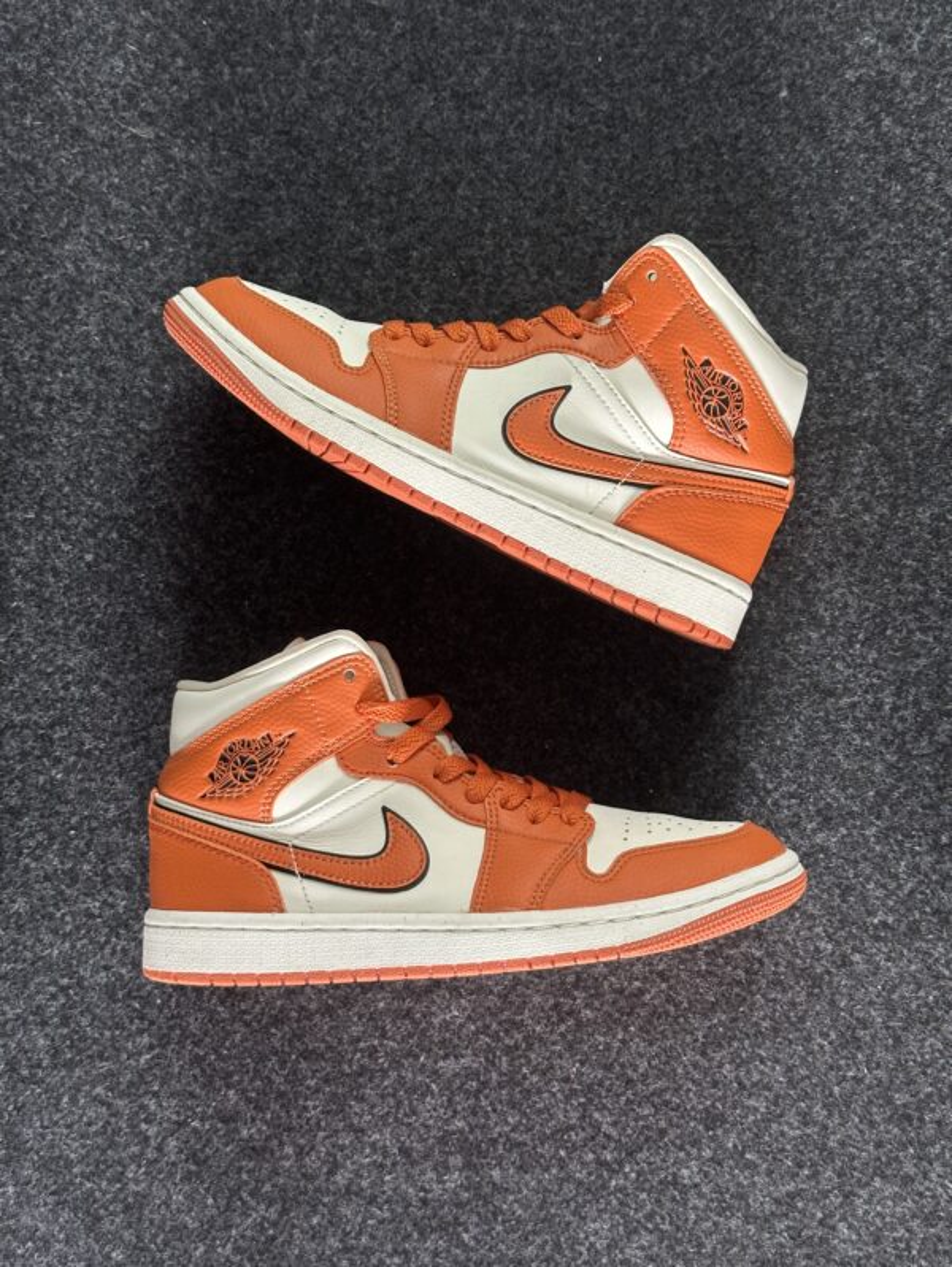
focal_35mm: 48
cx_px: 476
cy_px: 634
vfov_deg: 39.6
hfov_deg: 30.3
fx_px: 1759
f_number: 1.78
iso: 200
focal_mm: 6.86
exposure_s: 1/50
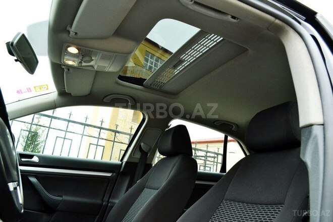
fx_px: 250
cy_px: 111
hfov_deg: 67.4
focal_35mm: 27
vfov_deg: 47.9
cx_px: 166
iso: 800
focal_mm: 18
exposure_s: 1/250
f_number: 5.6
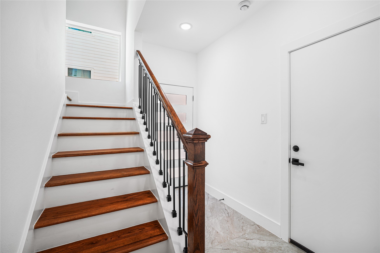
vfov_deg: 73.7
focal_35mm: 16
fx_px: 169
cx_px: 190
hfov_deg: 96.7
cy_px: 126
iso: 100
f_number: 8
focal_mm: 16
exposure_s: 1/30
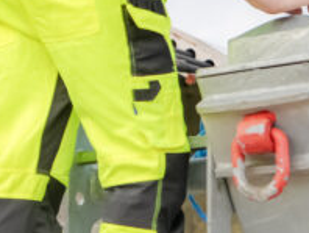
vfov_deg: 9.1
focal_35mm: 164
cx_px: 8
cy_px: 100
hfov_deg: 11.9
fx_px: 1466
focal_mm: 33
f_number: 2.8
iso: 100
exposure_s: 1/800
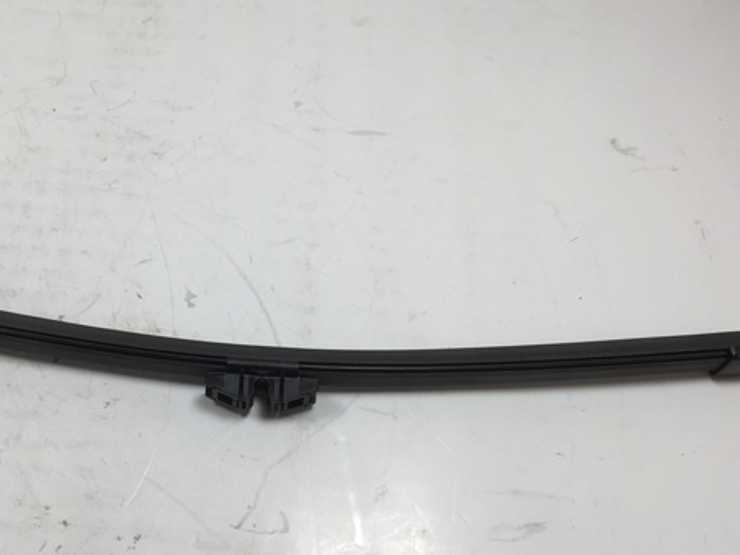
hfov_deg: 45.2
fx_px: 877
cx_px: 263
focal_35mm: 41
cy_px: 351
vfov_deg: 34.9
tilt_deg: -62.9
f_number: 2.2
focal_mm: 4.15
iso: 40
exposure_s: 1/120
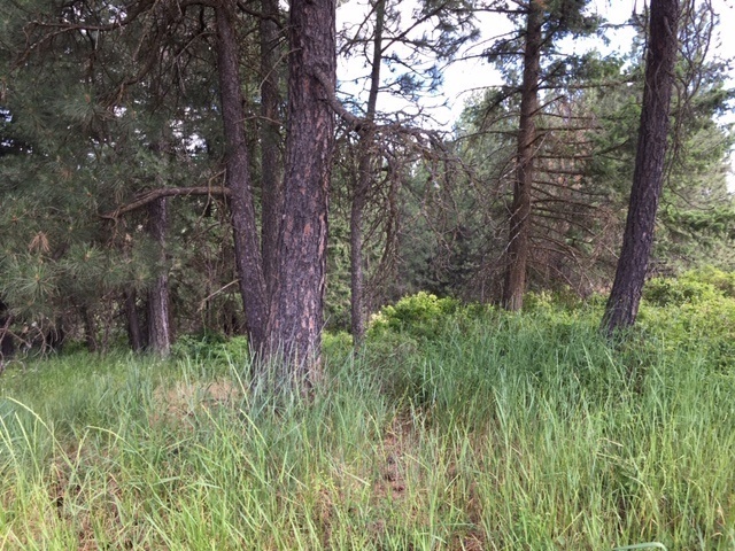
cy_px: 276
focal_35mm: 29
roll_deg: -1.1
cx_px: 368
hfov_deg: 61.7
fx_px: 616
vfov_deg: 48.2
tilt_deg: -3.6
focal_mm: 4.15
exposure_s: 1/120
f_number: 2.2
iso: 25
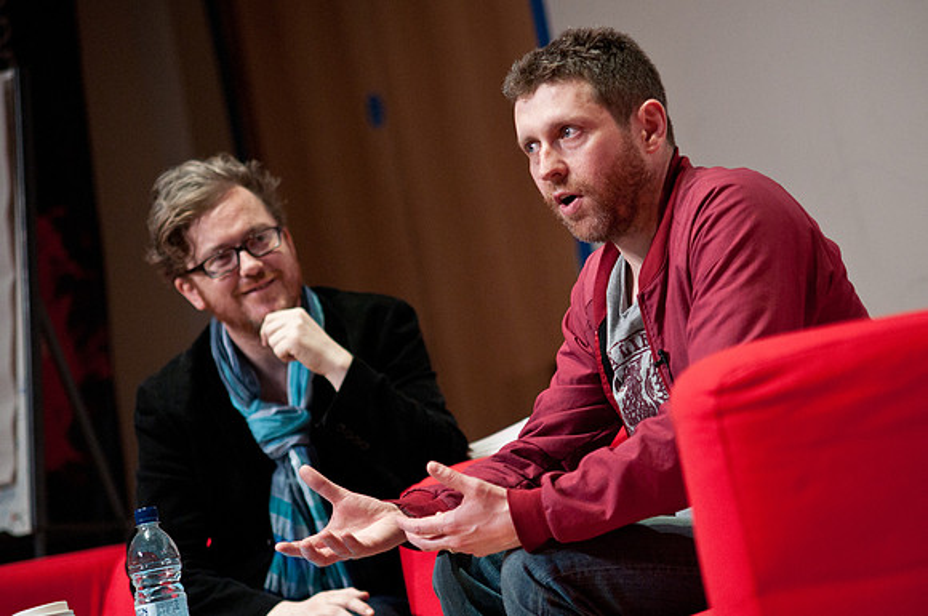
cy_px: 308
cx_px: 464
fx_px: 4325
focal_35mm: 168
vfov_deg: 8.1
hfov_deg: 12.2
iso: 1600
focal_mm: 112
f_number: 2.8
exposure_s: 1/160
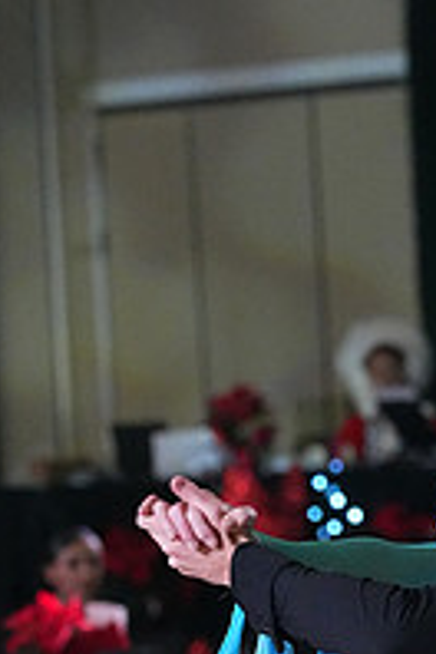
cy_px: 902
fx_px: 9264
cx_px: 619
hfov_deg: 2.7
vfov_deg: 4.0
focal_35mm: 510
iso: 10000
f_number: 5.6
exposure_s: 1/400
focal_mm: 174
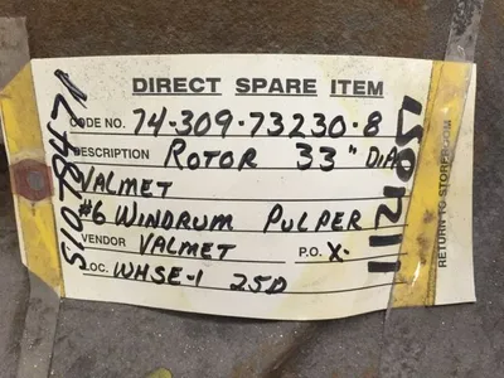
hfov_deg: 61.7
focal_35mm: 29
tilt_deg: -49.2
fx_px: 422
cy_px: 189
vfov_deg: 48.2
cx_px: 252
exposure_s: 1/30
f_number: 2.2
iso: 80
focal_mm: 4.15
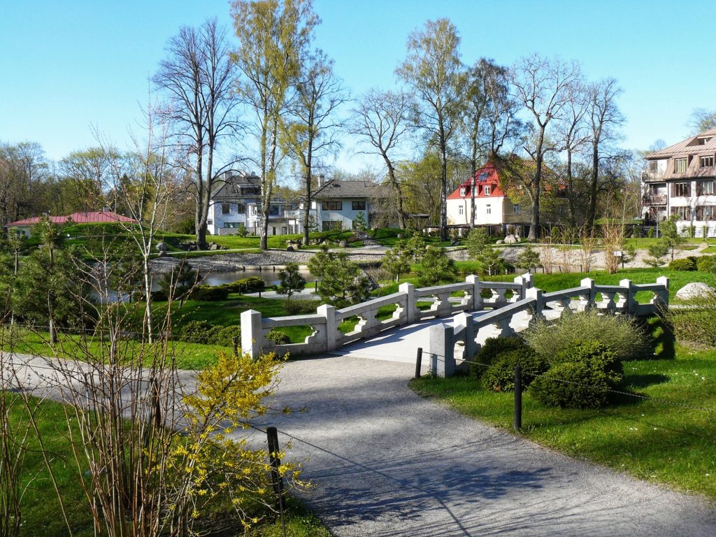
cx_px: 358
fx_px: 745
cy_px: 268
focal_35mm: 36
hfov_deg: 51.4
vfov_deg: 39.7
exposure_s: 1/200
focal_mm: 6
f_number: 5.6
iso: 100
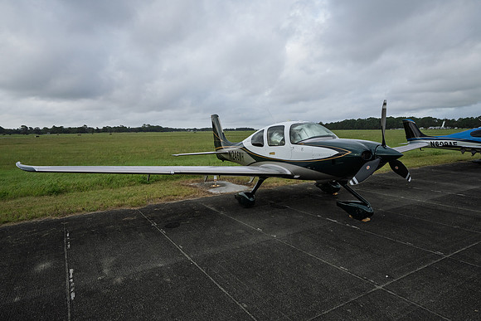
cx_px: 240
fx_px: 294
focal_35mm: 22
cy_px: 160
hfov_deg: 78.6
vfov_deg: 57.3
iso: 2500
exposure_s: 1/500
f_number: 9
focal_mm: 22
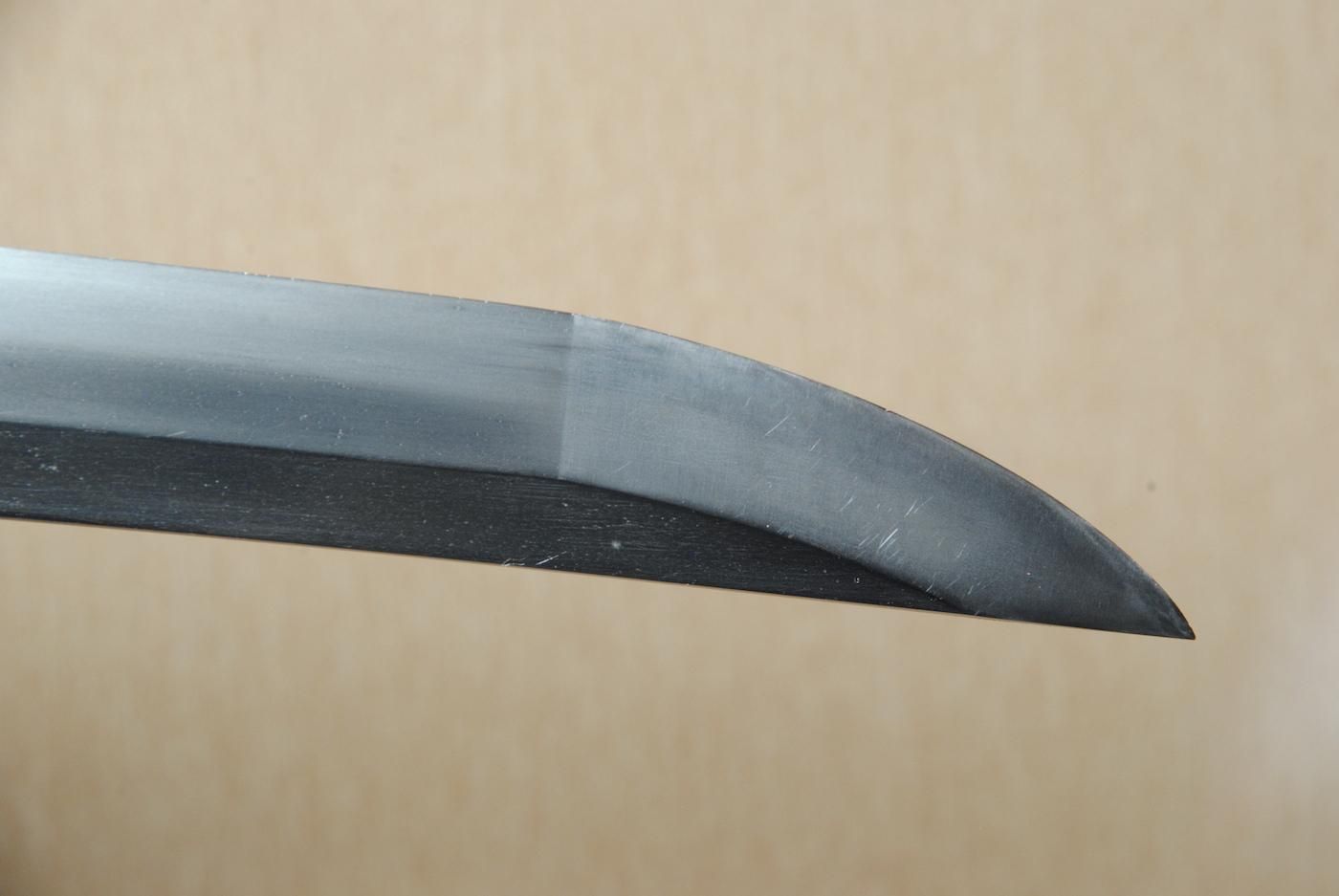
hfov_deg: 10.1
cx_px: 670
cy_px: 448
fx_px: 7540
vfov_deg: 6.8
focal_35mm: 202
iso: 400
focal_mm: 135
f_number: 11
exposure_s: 1/2
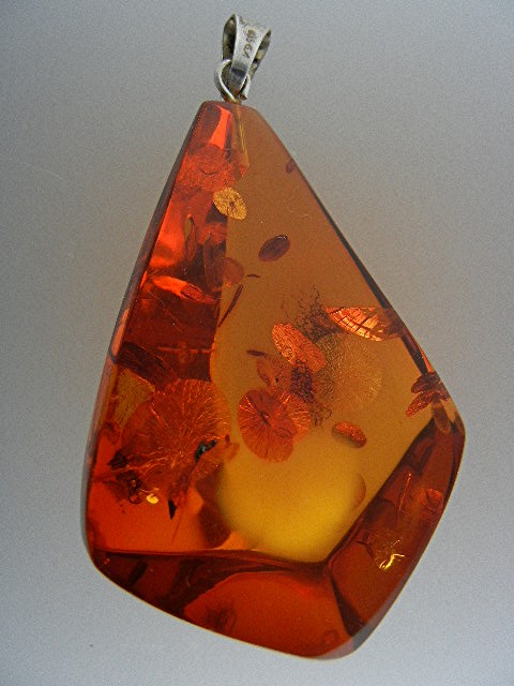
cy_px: 343
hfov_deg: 41.8
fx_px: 673
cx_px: 257
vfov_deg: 54.0
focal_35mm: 34
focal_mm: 6.2
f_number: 3.6
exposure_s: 1/4.9
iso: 200
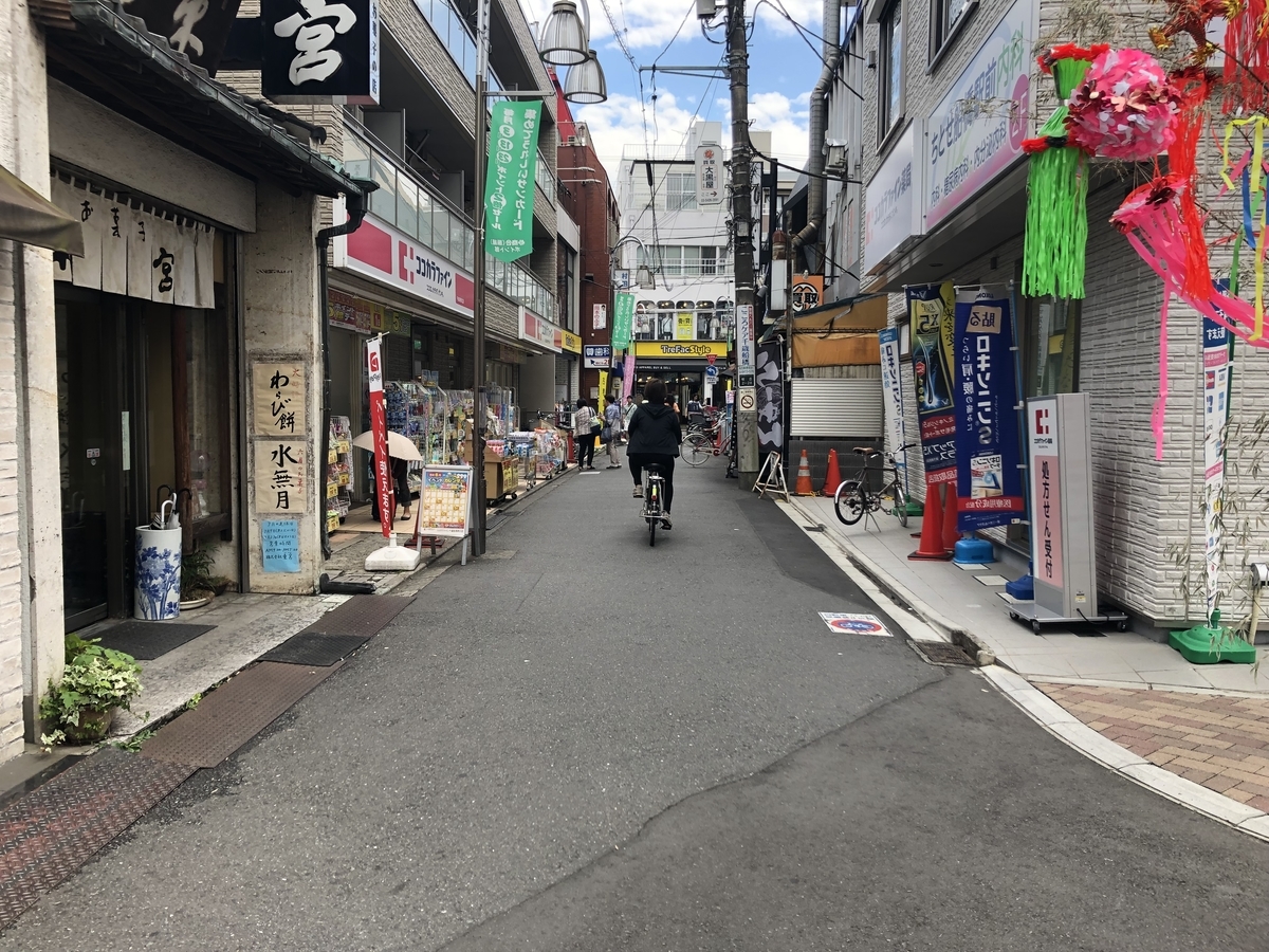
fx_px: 1026
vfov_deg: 49.7
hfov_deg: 63.4
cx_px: 634
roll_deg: -2.4
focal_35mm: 28
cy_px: 476
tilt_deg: -3.1
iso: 20
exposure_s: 1/454
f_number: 1.8
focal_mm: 3.99
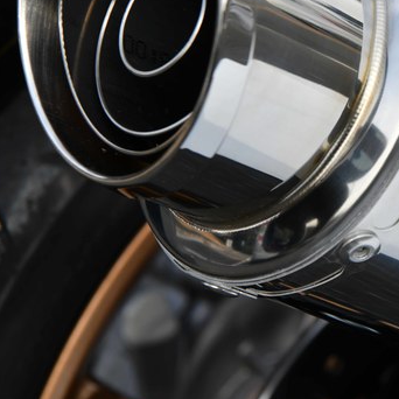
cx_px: 463
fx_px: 1813
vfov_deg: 12.5
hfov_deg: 12.3
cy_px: 107
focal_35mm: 139
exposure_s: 1/500
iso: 400
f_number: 10
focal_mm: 70
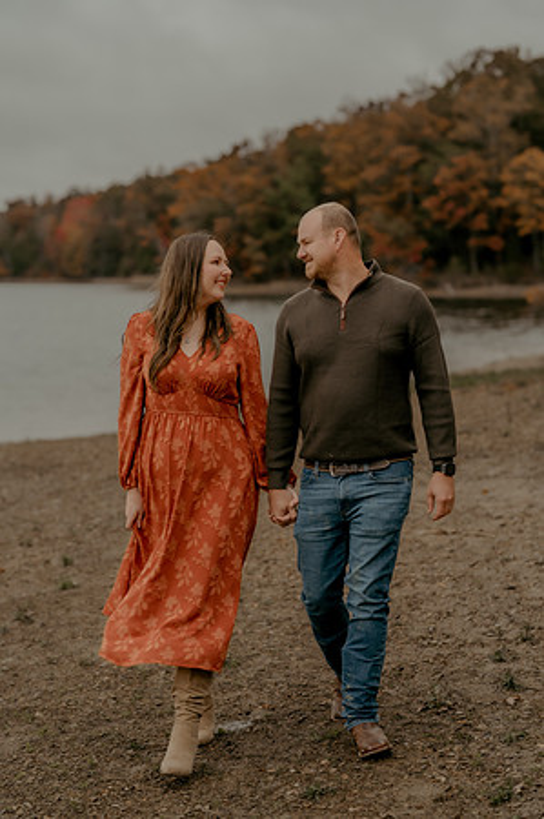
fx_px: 1931
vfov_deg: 23.9
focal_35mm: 85
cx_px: 272
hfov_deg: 16.0
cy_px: 410
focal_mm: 85
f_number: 2.8
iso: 500
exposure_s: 1/160
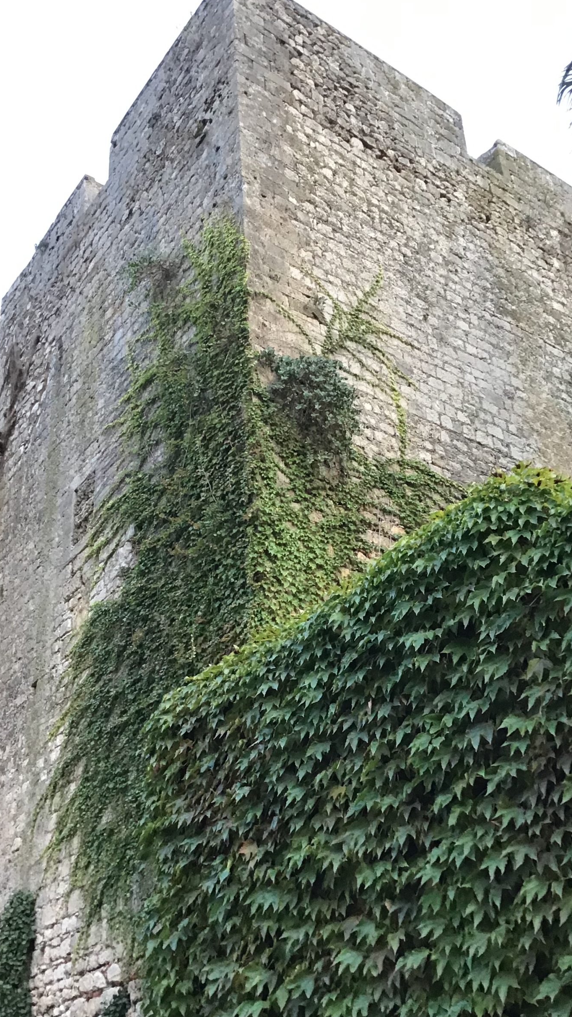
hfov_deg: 29.7
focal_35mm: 40
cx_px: 268
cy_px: 522
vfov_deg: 50.5
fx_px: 1078
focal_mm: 3.3
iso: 125
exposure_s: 1/33
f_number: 2.4
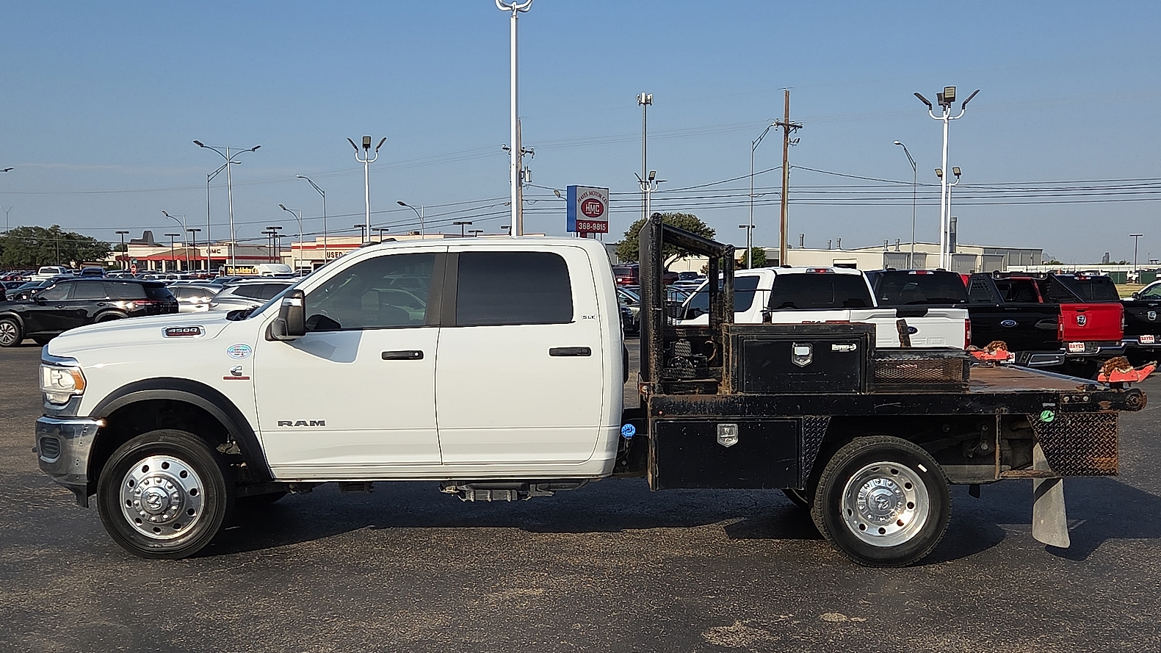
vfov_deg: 27.6
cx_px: 578
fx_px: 1324
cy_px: 393
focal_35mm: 43
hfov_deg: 47.4
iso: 77
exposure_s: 1/10000
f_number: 1.8
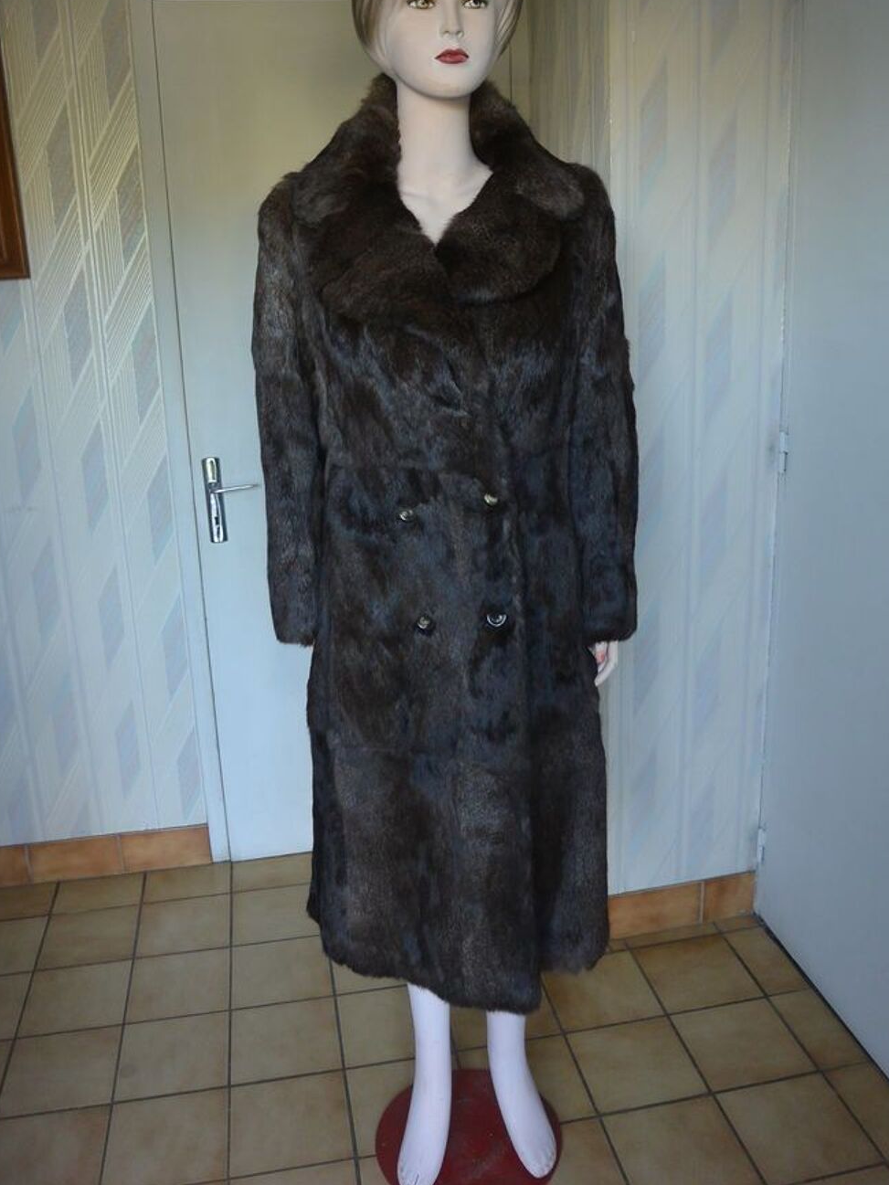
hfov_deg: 46.8
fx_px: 1027
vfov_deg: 59.9
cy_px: 540
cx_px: 447
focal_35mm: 30
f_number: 3.5
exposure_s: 1/60
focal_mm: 10
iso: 400
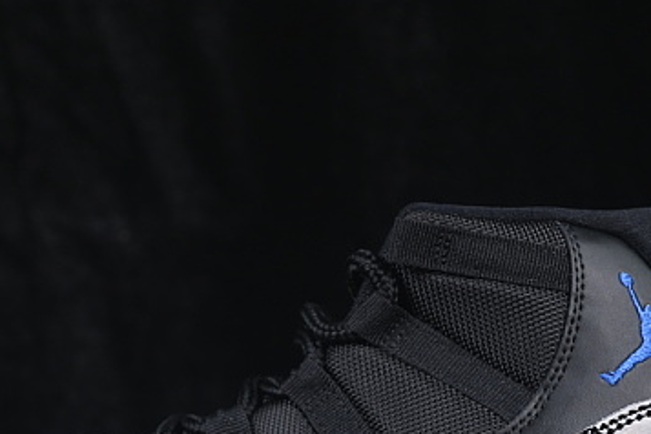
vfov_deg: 8.1
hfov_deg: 12.2
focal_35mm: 168
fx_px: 3038
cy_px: 433
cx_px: 274
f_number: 6.3
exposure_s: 1/60
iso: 160
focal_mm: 50
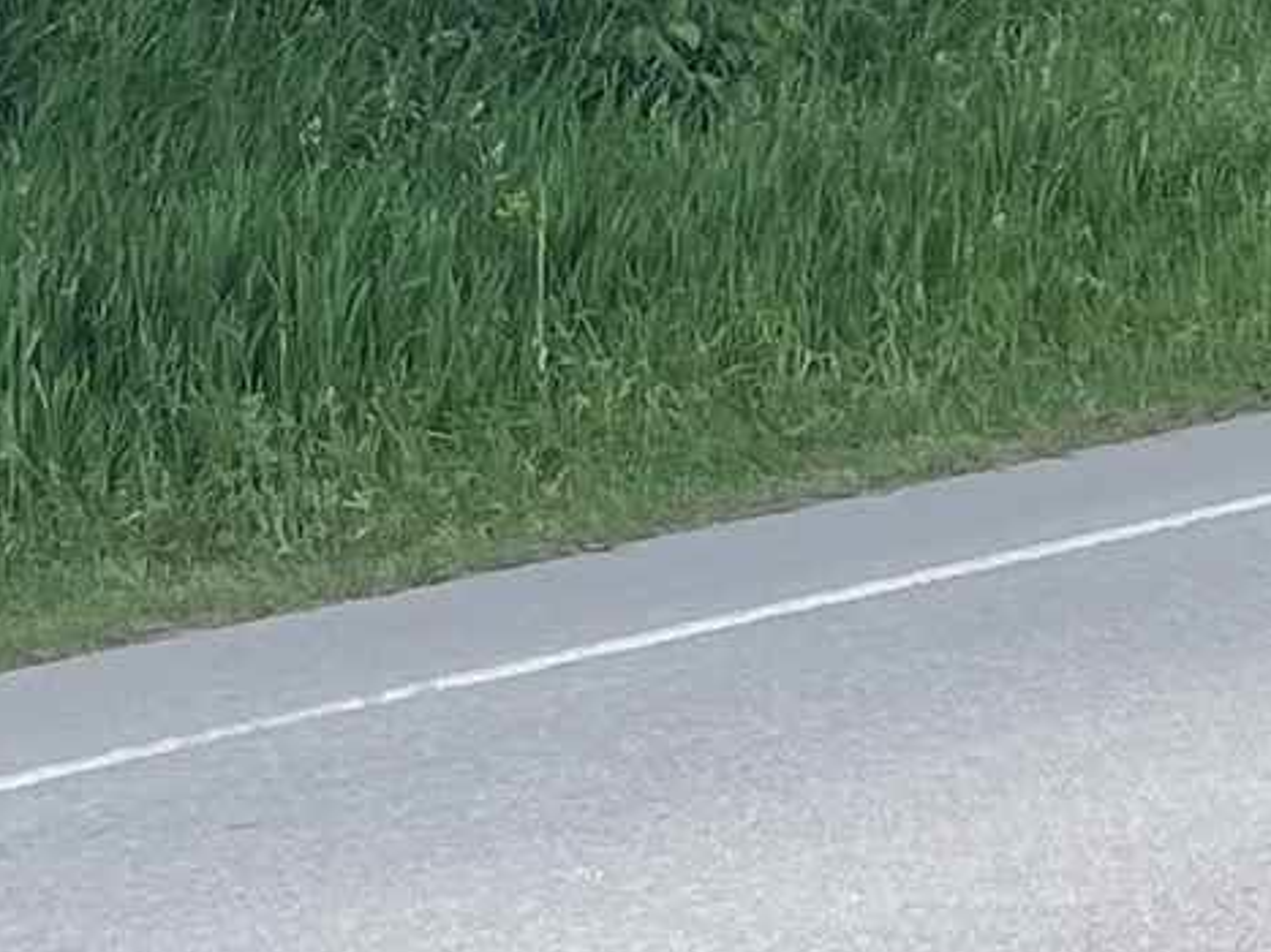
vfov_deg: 7.8
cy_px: -1572
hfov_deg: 11.4
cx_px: 1453
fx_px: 6277
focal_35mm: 171
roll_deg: +1.7
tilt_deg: +8.2
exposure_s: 1/928
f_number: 1.6
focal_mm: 5.1
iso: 50
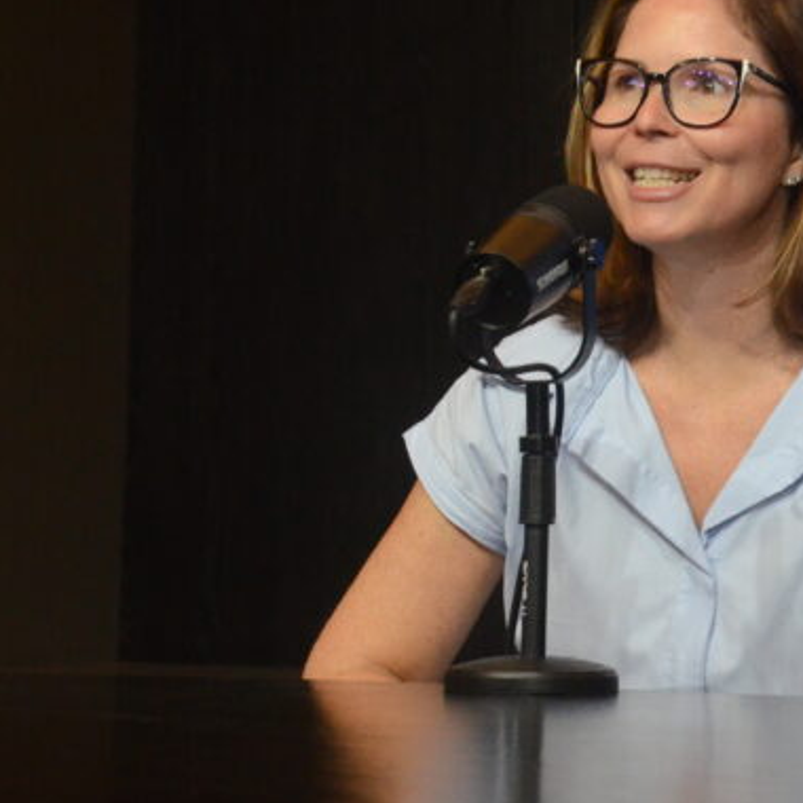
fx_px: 4045
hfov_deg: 11.1
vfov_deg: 11.3
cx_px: 1044
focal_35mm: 154
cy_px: 209
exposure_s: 1/200
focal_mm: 45
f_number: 6.3
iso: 2500
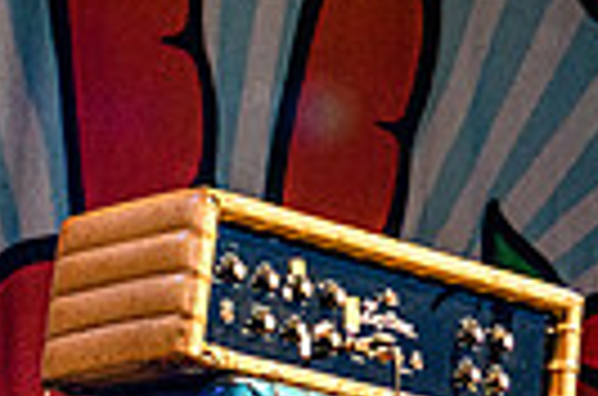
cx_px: 1219
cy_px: 160
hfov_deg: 9.9
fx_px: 3198
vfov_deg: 7.1
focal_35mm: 193
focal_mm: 35
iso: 1000
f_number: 2.8
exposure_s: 1/400
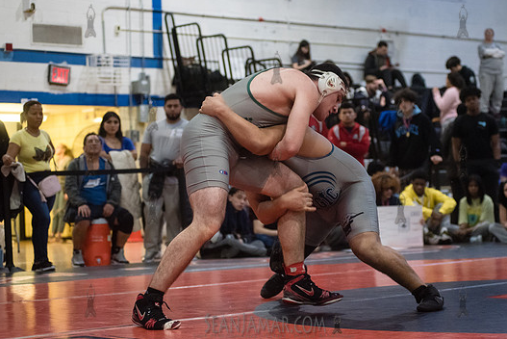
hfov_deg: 23.1
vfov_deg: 15.6
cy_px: 160
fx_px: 1240
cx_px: 276
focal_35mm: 88
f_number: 3.5
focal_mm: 80
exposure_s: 1/500
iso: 8000
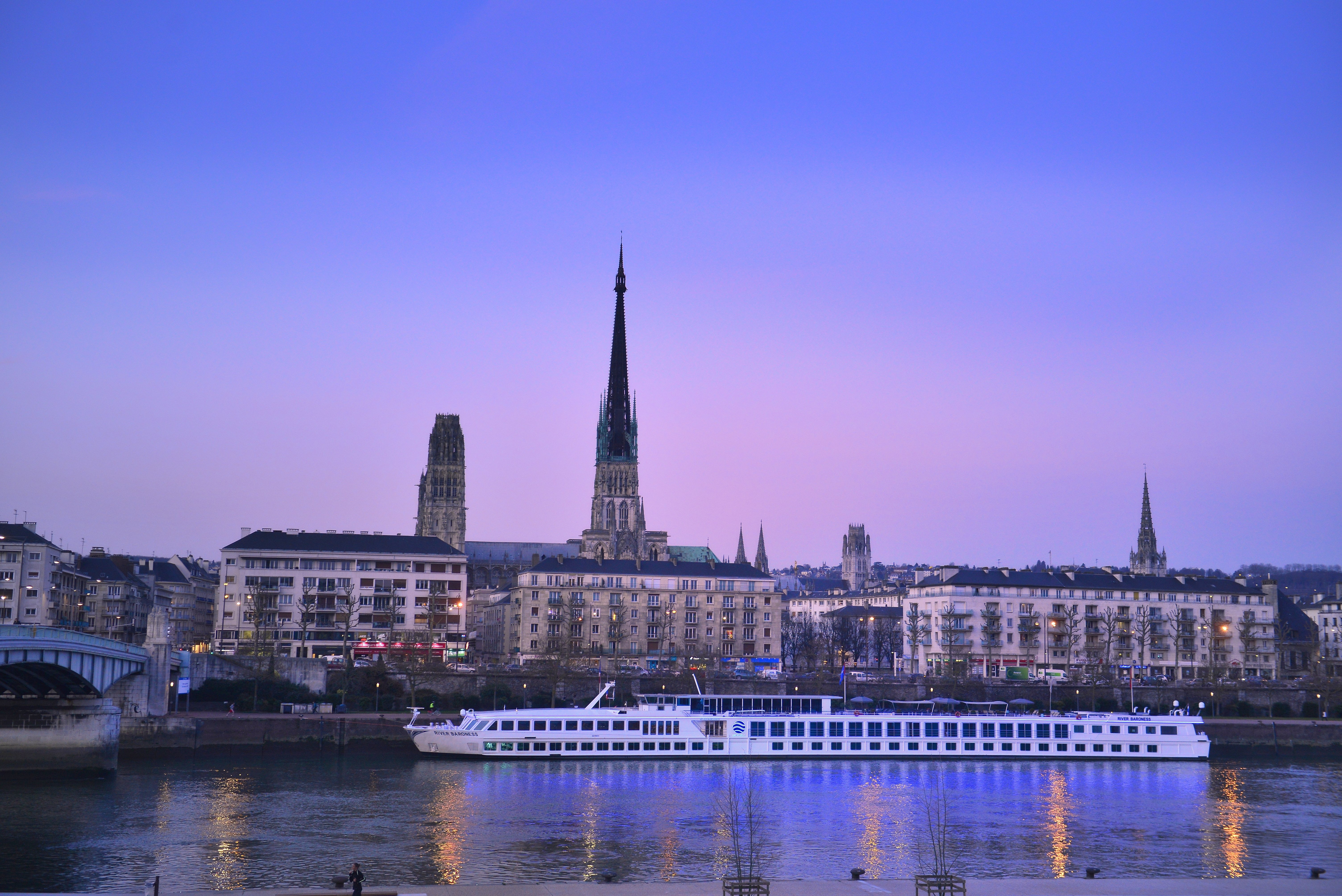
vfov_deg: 30.5
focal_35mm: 44
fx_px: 1641
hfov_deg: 44.5
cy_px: 448
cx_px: 671
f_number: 4
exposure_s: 1/60
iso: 400
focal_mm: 44
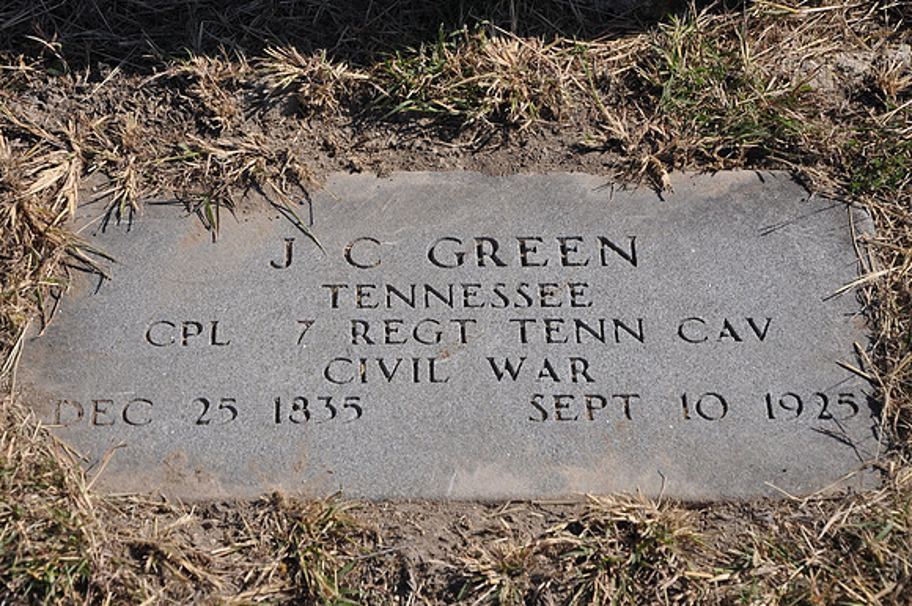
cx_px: 456
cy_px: 303
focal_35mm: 93
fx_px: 2353
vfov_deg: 14.7
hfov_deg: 21.9
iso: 200
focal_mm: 62
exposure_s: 1/250
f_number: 8
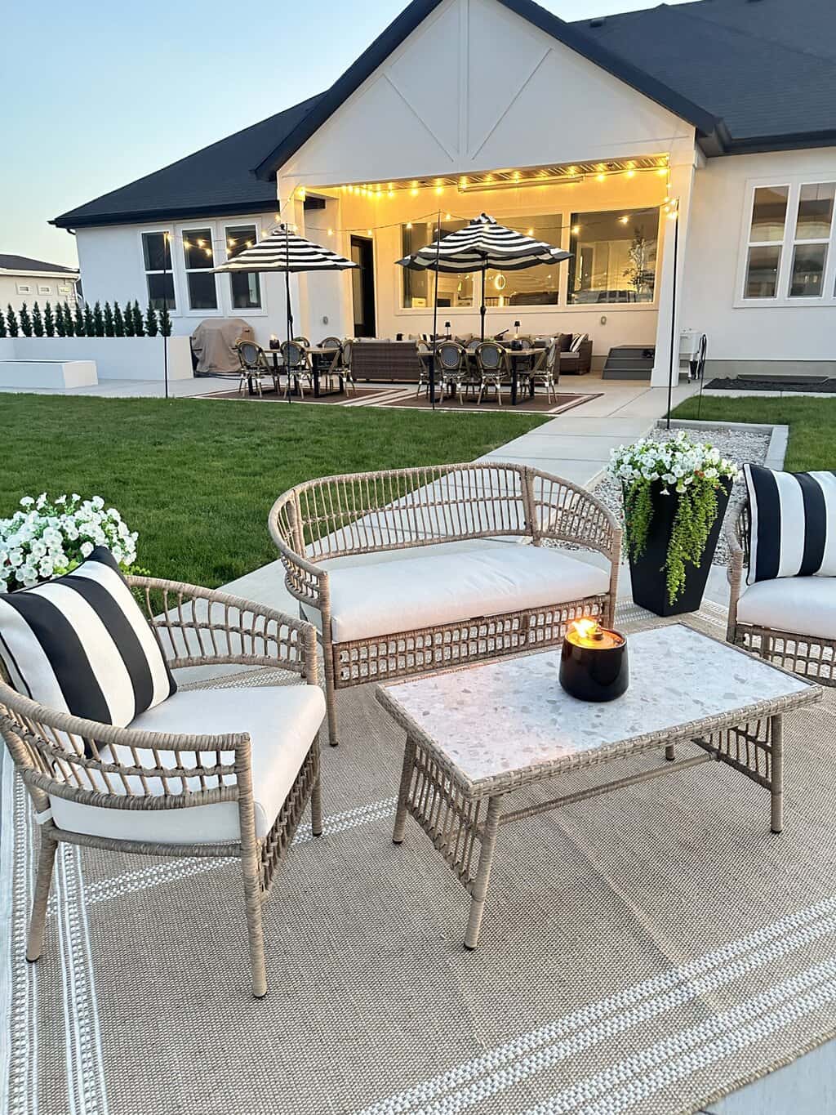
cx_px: 418
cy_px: 558
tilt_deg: -17.0
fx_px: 773
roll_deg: +0.0
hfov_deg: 56.8
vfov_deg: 71.6
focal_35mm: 24
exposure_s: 1/30
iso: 1250
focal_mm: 6.86
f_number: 1.78
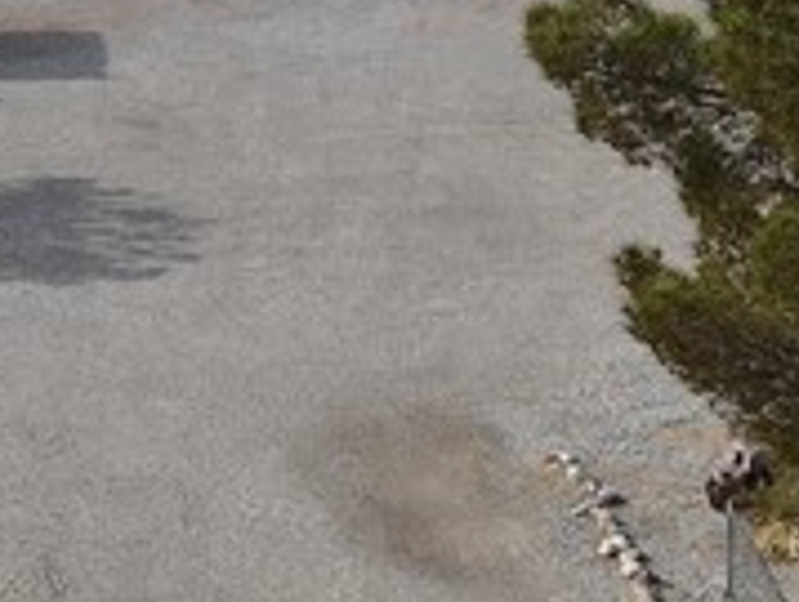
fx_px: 3169
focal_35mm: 137
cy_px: -71
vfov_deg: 10.7
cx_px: -388
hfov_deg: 13.6
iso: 100
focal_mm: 4.5
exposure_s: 1/640
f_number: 2.8
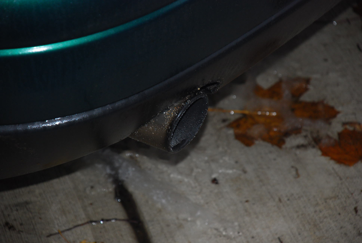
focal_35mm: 202
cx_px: 181
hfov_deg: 10.1
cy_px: 122
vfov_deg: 6.8
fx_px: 2039
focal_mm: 135
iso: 400
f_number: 5.6
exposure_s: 1/60
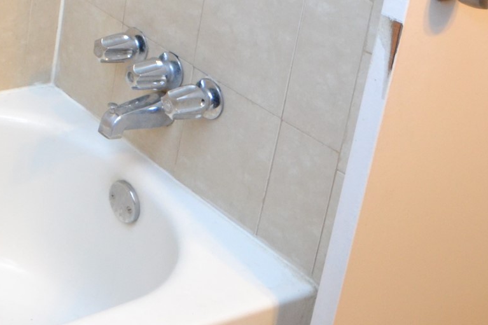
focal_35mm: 68
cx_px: -161
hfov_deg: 25.2
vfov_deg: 18.6
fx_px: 922
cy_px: -100
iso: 1250
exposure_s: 1/60
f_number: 4
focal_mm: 16
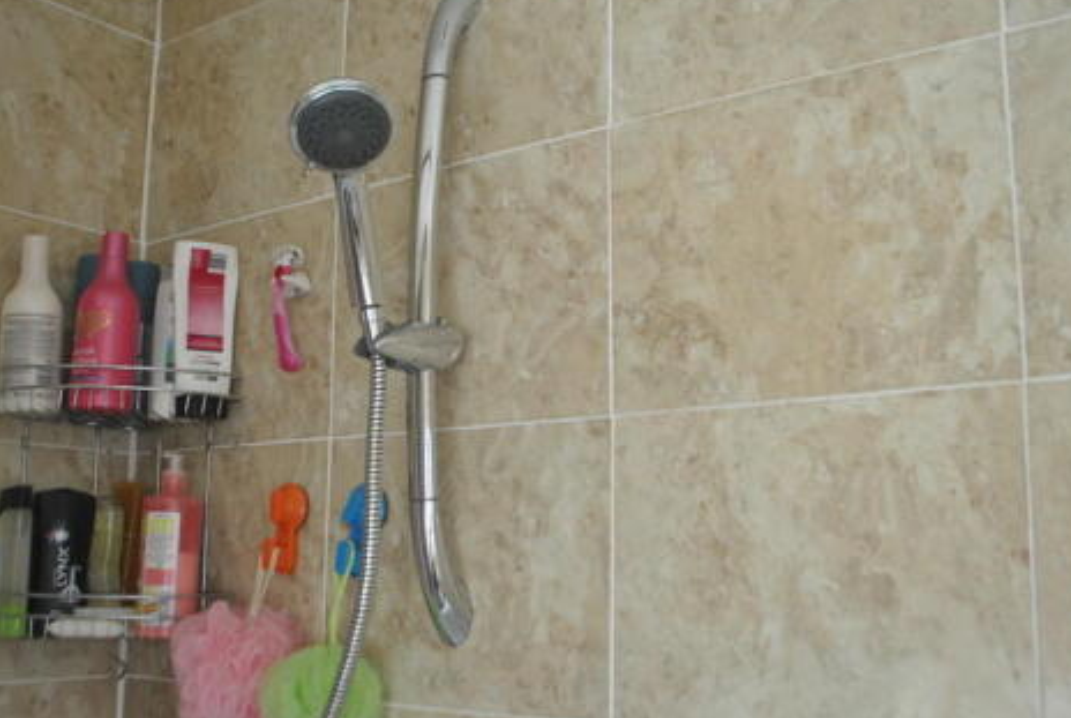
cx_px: 527
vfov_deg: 35.2
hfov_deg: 50.6
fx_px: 1132
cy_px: 377
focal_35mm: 38
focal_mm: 18
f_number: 3.5
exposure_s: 1/50
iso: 100
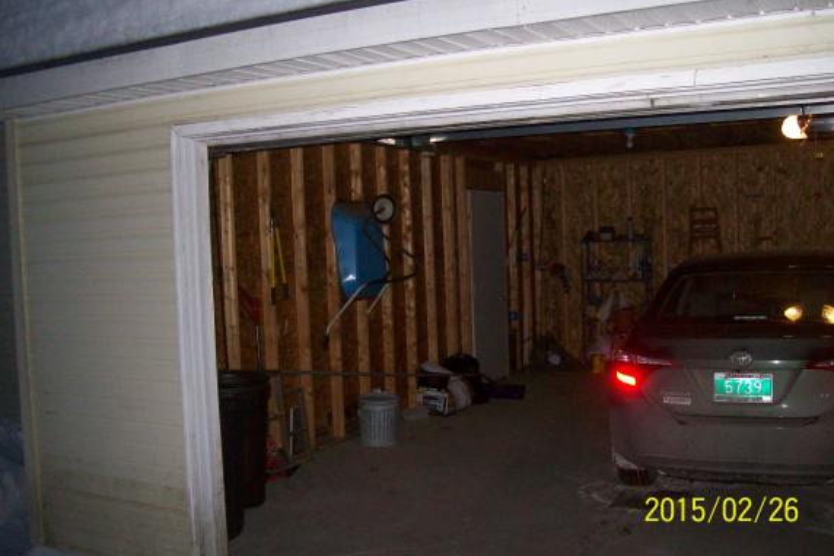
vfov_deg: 35.0
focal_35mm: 38
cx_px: 418
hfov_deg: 50.7
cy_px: 269
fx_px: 880
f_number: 2.7
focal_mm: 6
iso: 200
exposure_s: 1/64
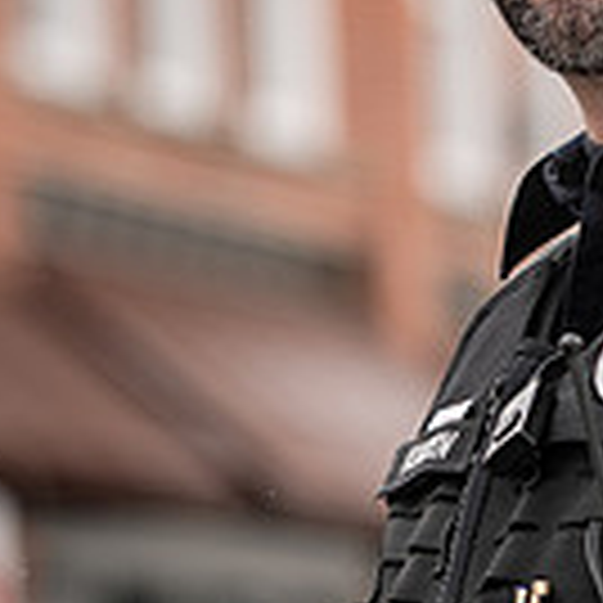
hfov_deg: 3.9
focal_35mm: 449
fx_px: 8849
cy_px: 241
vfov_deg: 3.9
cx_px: 513
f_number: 3.5
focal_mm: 122
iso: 125
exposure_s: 1/400
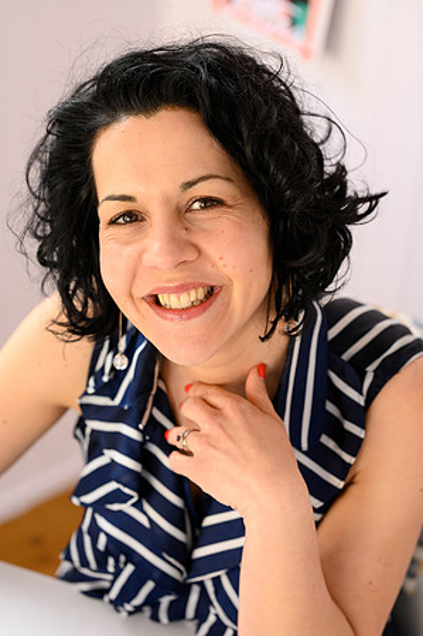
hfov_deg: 16.0
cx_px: 212
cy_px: 318
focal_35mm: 85
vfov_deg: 23.9
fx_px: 1501
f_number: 4
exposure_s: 1/160
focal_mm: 85
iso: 400
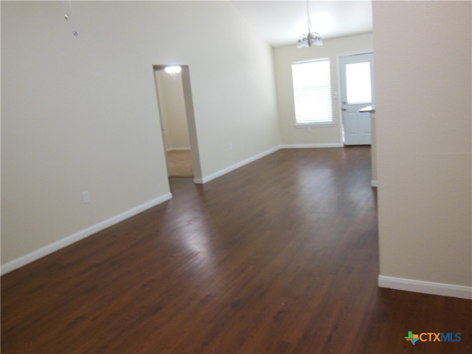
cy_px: 177
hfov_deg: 61.7
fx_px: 395
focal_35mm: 29
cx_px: 236
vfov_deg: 48.2
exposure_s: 1/30
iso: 400
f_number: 3.7
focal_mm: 5.2
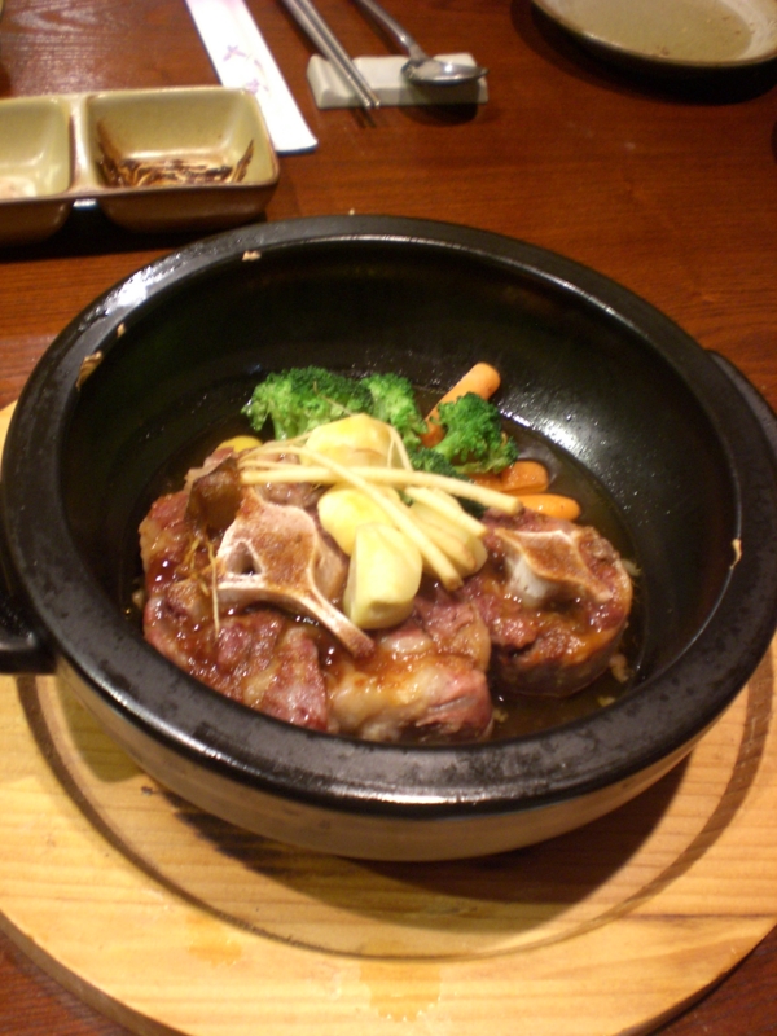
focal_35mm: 38
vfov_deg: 49.0
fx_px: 1137
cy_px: 518
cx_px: 388
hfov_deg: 37.7
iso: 200
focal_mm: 6.3
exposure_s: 1/5
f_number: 3.1
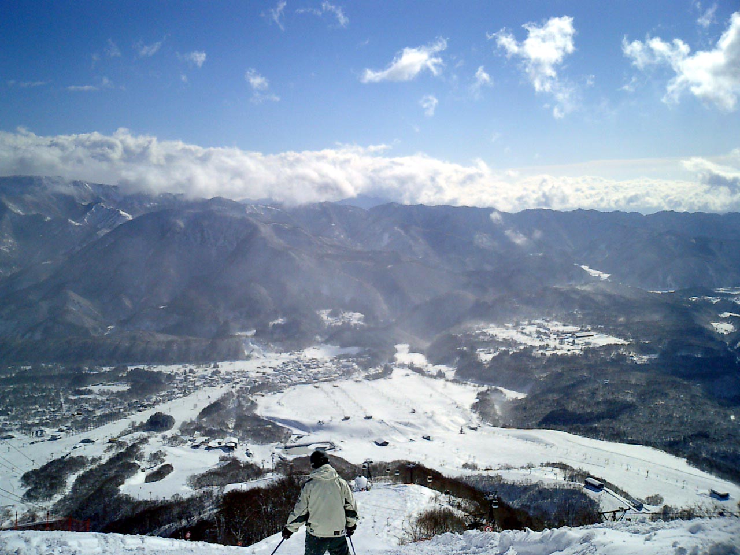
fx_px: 770
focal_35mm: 36
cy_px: 278
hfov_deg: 51.4
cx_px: 370
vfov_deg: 39.7
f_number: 3.2
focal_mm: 7.5
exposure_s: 1/6400
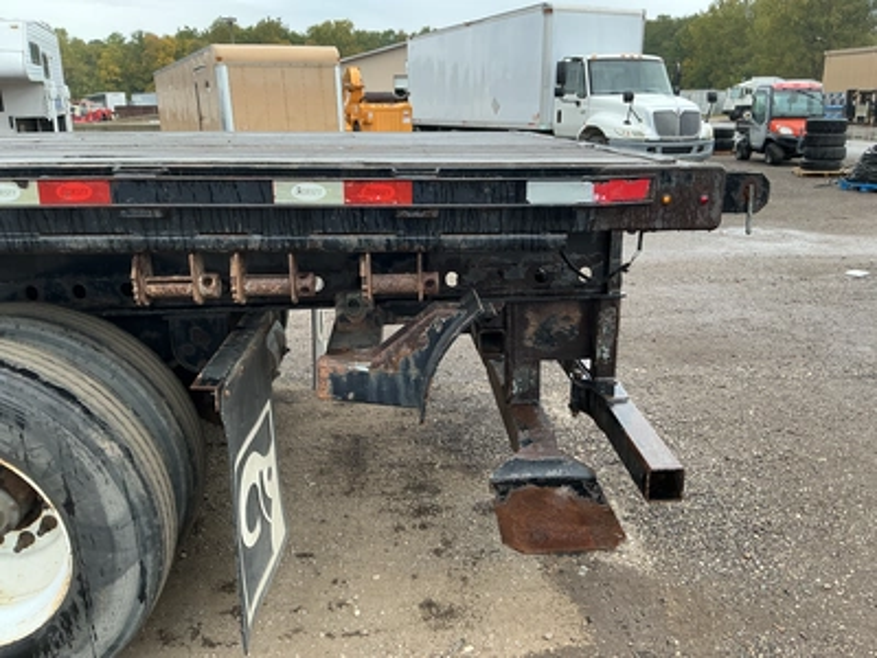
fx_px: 709
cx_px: 438
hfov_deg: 63.4
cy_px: 329
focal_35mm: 28
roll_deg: +1.5
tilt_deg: -14.9
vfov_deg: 49.7
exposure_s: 1/122
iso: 20
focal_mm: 3
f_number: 1.8
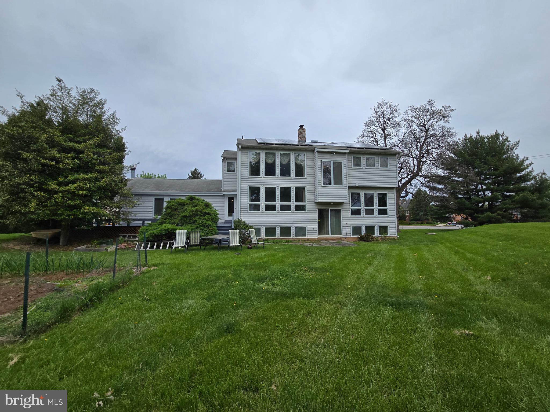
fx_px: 207
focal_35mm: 13
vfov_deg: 89.9
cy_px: 206
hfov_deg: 106.2
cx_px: 275
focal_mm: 2.2
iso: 50
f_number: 2.2
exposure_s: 1/2384
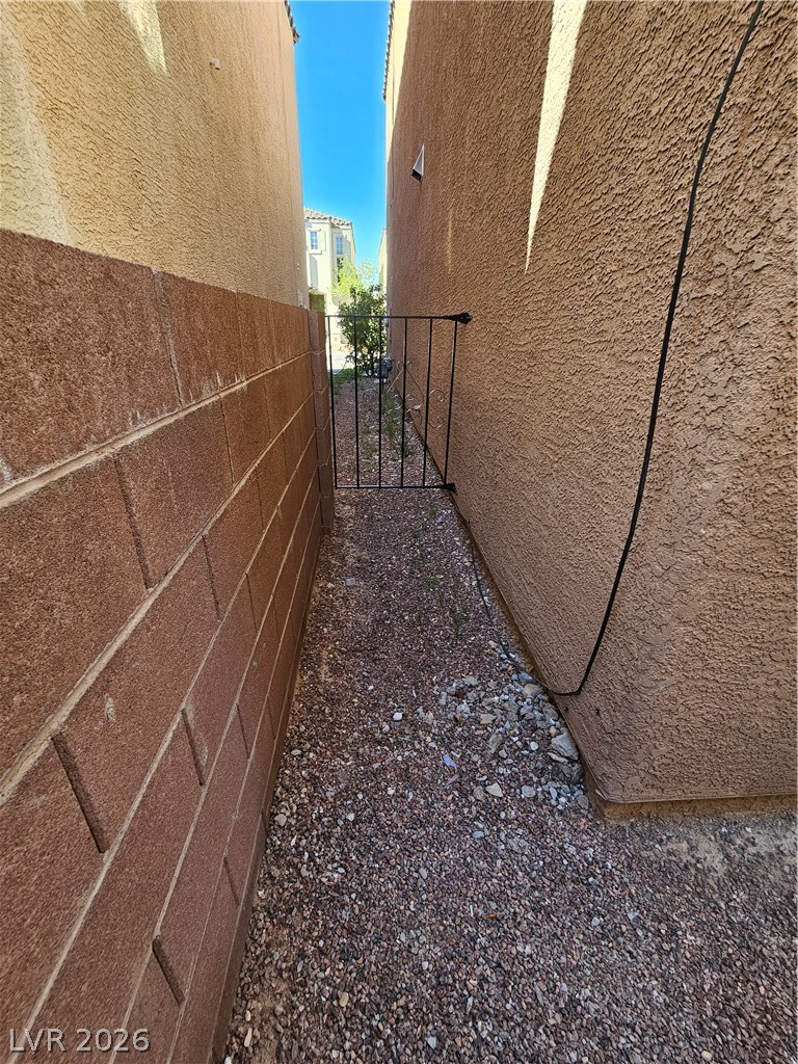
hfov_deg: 89.9
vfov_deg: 106.2
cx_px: 399
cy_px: 532
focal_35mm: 13
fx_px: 400
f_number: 2.2
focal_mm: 2.2
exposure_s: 1/165
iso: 50
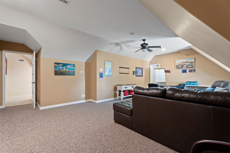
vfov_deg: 73.7
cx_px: 115
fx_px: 102
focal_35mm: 16
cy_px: 76
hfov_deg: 96.7
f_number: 9
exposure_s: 13
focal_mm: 16
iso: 200
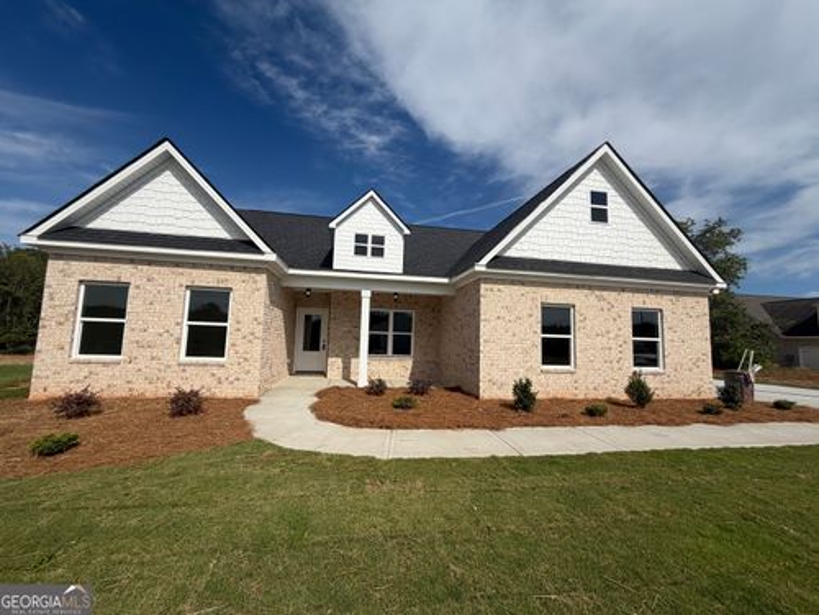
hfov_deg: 102.1
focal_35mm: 14
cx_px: 410
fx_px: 331
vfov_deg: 85.7
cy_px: 308
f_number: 2.2
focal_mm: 2.22
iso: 20
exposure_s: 1/1572
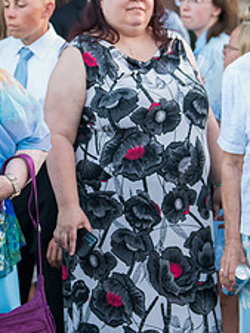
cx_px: 67
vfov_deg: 7.3
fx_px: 2617
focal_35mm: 272
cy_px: 112
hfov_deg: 5.5
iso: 4000
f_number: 2.8
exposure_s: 1/1250
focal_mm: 92
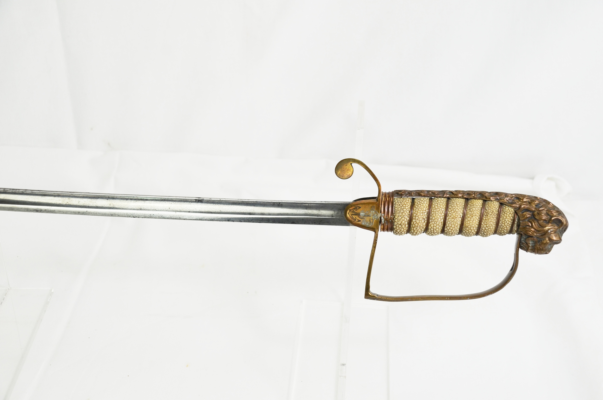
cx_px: 302
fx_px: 953
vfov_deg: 23.7
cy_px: 200
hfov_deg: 35.1
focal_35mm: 57
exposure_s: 1/160
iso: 200
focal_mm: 38
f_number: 6.3
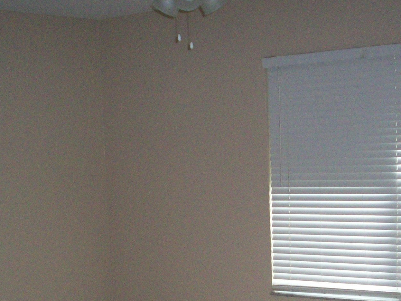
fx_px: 892
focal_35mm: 77
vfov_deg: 18.7
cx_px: 195
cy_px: 295
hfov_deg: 25.3
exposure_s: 1/64
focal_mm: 6.2
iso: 200
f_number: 2.8
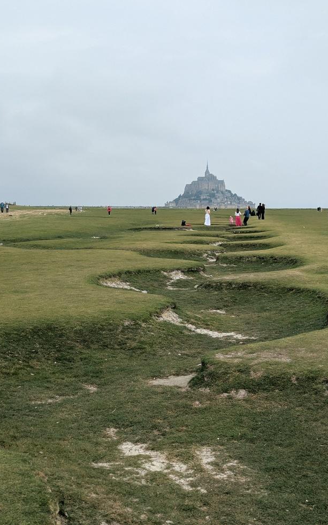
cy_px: 253
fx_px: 758
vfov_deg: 38.2
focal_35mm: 53
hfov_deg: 24.4
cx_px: 201
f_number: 1.85
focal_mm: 6.81
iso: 47
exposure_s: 1/1852
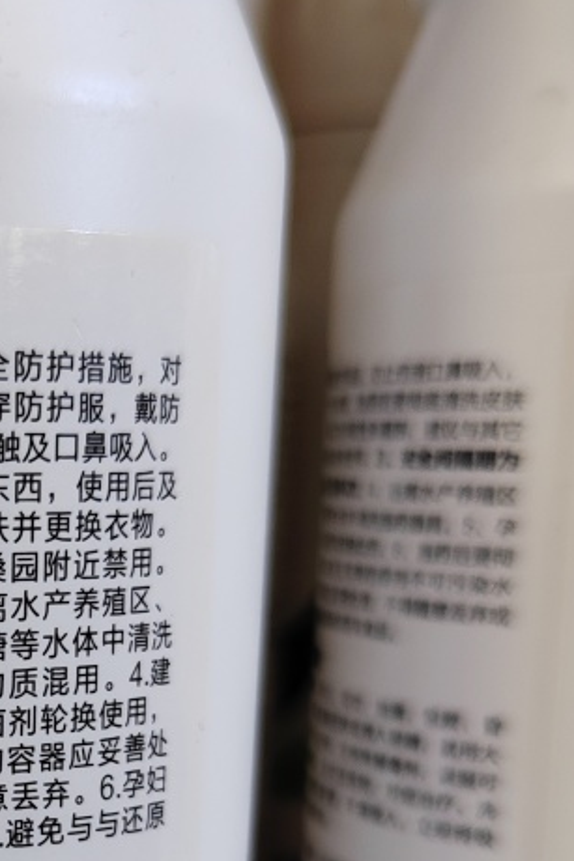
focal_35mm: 65
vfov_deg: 29.9
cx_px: -108
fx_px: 1556
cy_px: 739
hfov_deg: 19.7
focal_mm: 6.14
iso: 1250
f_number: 1.8
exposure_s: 1/100
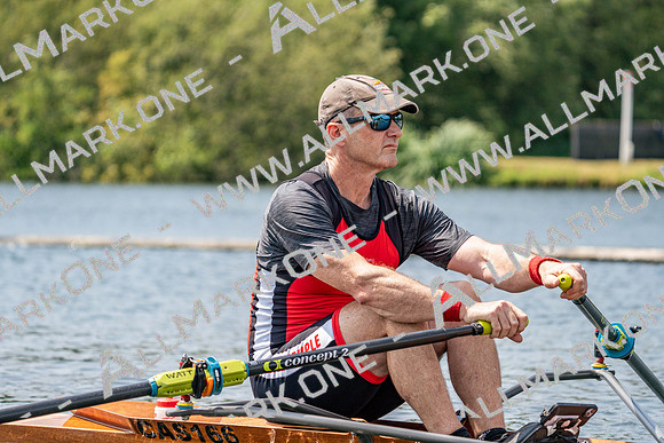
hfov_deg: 10.3
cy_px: 222
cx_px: 332
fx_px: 3690
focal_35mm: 200
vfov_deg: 6.9
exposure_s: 1/1600
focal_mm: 200
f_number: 5.6
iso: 320
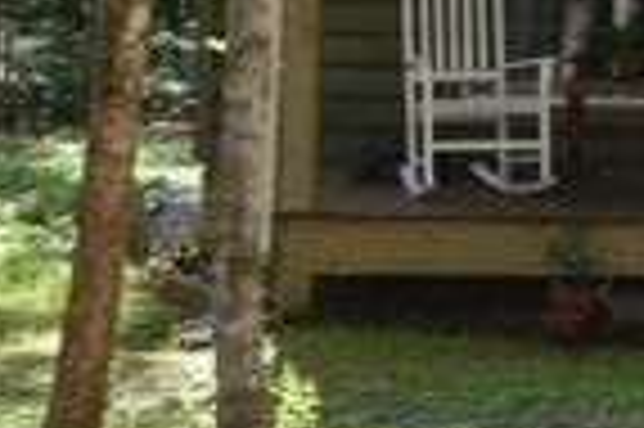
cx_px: 1018
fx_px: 2251
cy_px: -119
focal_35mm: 126
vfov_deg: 10.6
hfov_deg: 14.9
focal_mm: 24
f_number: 5.6
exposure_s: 1/125
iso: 140
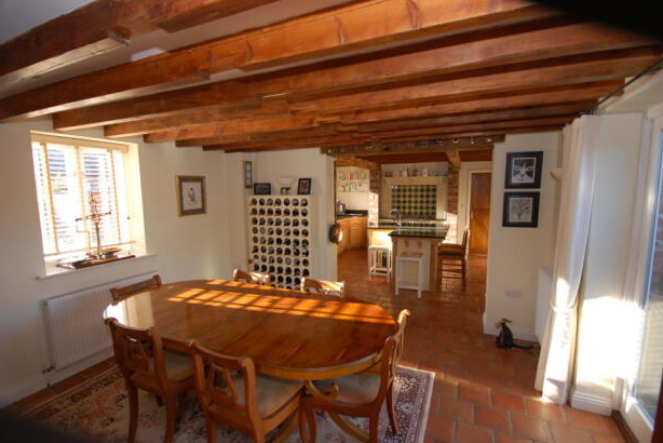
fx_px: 295
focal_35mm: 16
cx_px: 340
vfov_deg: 73.8
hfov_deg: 96.7
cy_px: 224
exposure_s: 1/80
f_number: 4.5
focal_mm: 10
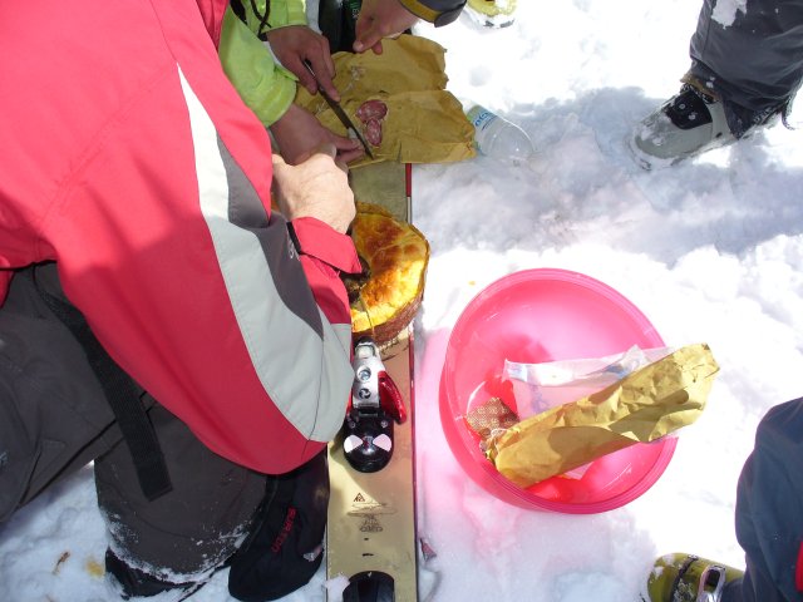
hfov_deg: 50.1
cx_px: 402
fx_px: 858
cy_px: 301
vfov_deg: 38.7
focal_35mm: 37
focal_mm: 6.1
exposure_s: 1/400
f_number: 5.6
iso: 80
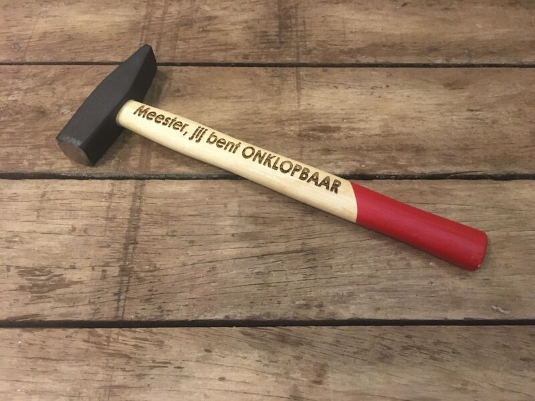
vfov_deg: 48.2
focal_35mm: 29
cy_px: 200
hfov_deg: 61.7
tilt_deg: -60.0
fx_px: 448
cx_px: 268
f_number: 2.2
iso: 320
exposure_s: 1/17
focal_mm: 4.15
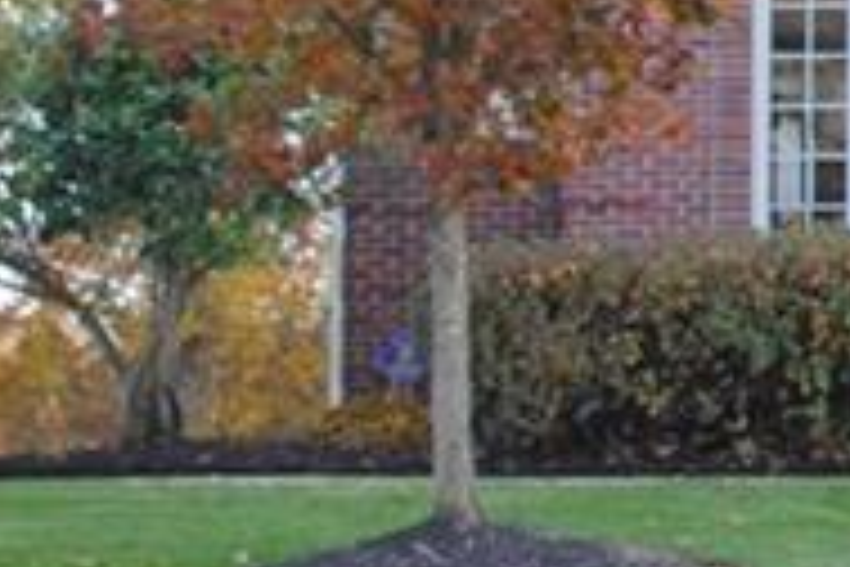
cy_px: 50
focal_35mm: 195
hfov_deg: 9.7
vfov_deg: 7.0
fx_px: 4604
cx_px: 1794
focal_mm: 24
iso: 200
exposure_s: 1/80
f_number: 4.5
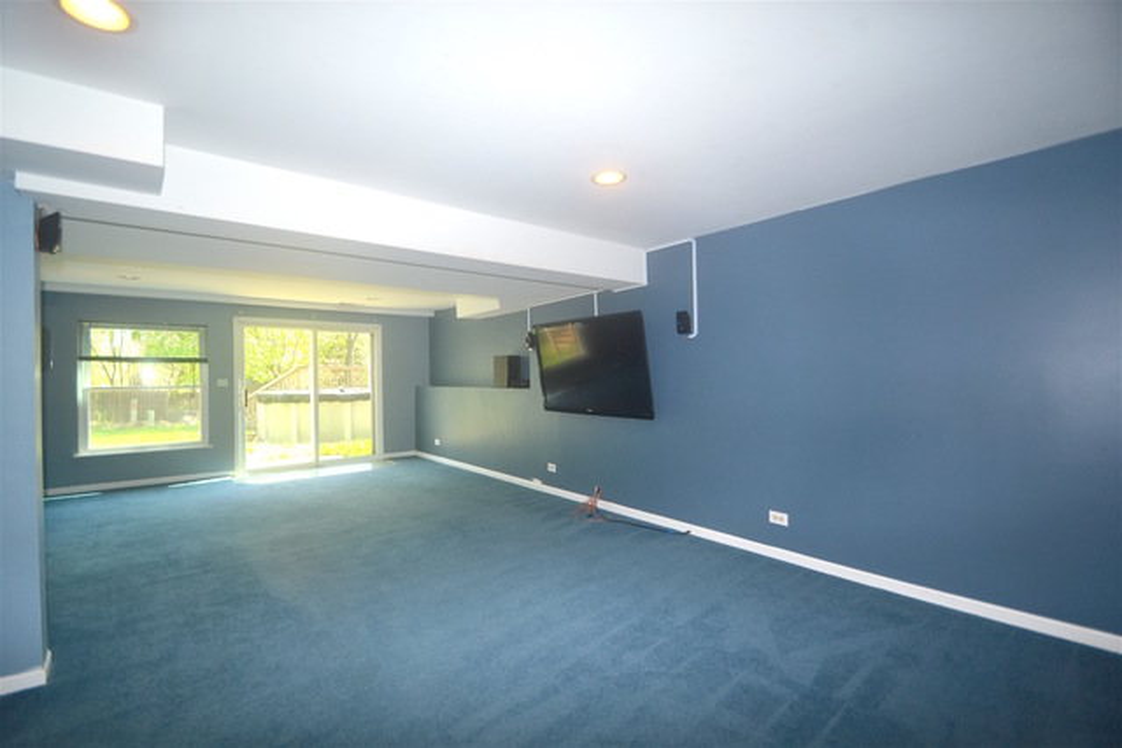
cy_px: 374
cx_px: 561
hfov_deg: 100.4
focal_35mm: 15
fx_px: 468
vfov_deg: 77.4
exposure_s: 1/60
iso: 100
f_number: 4
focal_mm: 10
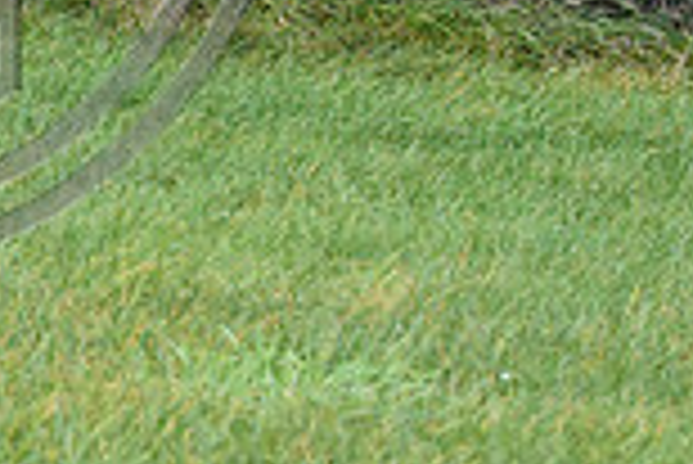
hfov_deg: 5.7
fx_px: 6879
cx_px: -230
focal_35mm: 357
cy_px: -248
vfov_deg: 3.8
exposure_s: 1/1250
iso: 3200
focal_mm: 95
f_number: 5.6
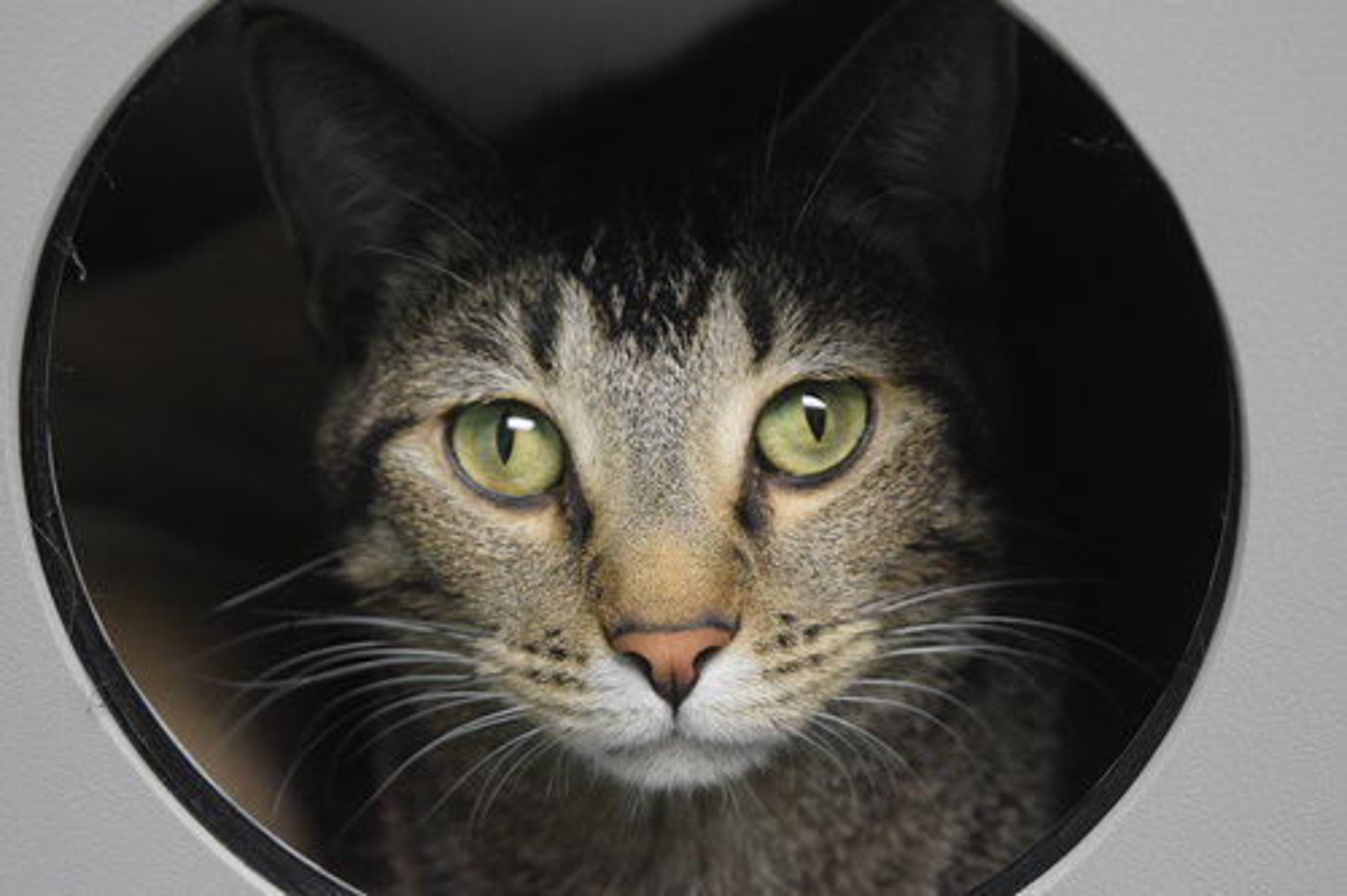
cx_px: 674
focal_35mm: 72
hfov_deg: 28.1
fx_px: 2693
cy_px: 448
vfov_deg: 18.9
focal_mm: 48
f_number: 5.3
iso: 3200
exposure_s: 1/100
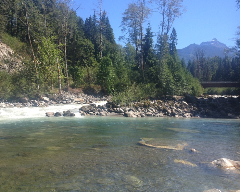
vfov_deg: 40.1
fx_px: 263
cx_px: 125
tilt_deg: -1.2
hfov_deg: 49.1
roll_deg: -1.9
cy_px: 95
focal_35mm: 37
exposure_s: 1/935
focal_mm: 4.28
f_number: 2.4
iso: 50
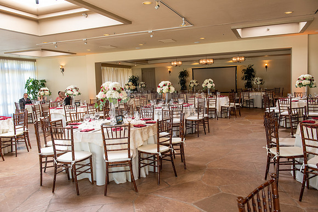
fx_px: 274
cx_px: 159
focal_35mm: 31
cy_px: 106
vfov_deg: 42.3
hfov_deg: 60.3
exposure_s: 1/80
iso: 1000
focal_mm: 31
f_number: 6.3
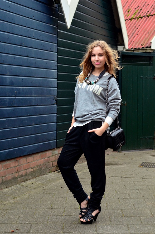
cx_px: 78
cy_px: 117
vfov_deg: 27.0
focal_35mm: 75
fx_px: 487
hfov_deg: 18.1
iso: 2000
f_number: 4
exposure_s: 1/1600
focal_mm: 50
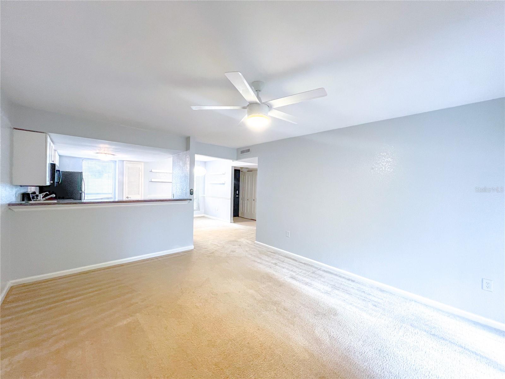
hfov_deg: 106.2
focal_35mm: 13
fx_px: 190
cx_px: 252
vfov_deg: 89.9
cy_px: 190
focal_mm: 1.57
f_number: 1.8
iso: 250
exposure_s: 1/60
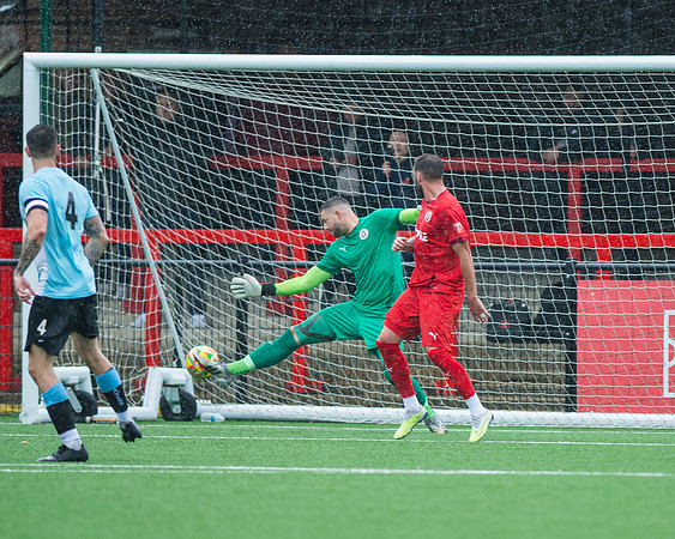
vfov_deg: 2.5
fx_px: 12402
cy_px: 291
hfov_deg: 3.1
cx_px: 492
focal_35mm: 621
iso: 400
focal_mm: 300
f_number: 2.8
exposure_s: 1/1250
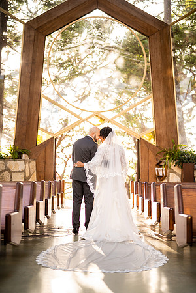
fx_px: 408
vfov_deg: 39.6
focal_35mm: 50
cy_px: 146
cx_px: 98
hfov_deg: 27.0
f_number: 1.4
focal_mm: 50
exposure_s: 1/1600
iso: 500
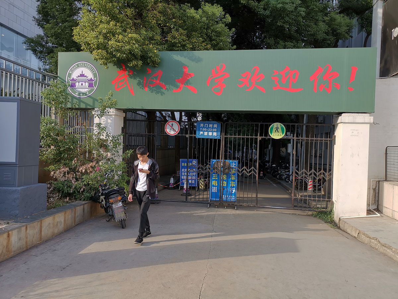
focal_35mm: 27
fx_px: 310
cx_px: 199
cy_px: 150
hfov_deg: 65.3
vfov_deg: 51.4
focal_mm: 5.58
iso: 50
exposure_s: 1/554
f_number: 1.8
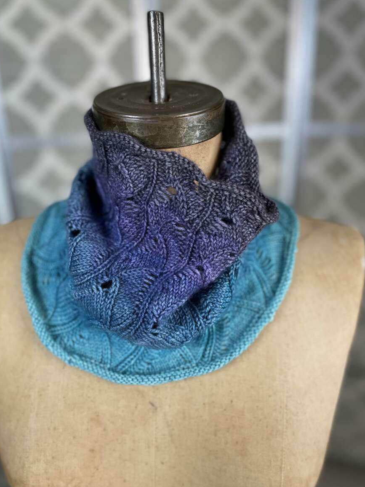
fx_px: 380
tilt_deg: -19.6
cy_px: 237
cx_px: 179
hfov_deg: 51.4
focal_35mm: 27
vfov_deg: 65.3
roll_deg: +1.8
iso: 100
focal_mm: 4.2
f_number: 1.6
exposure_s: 1/121
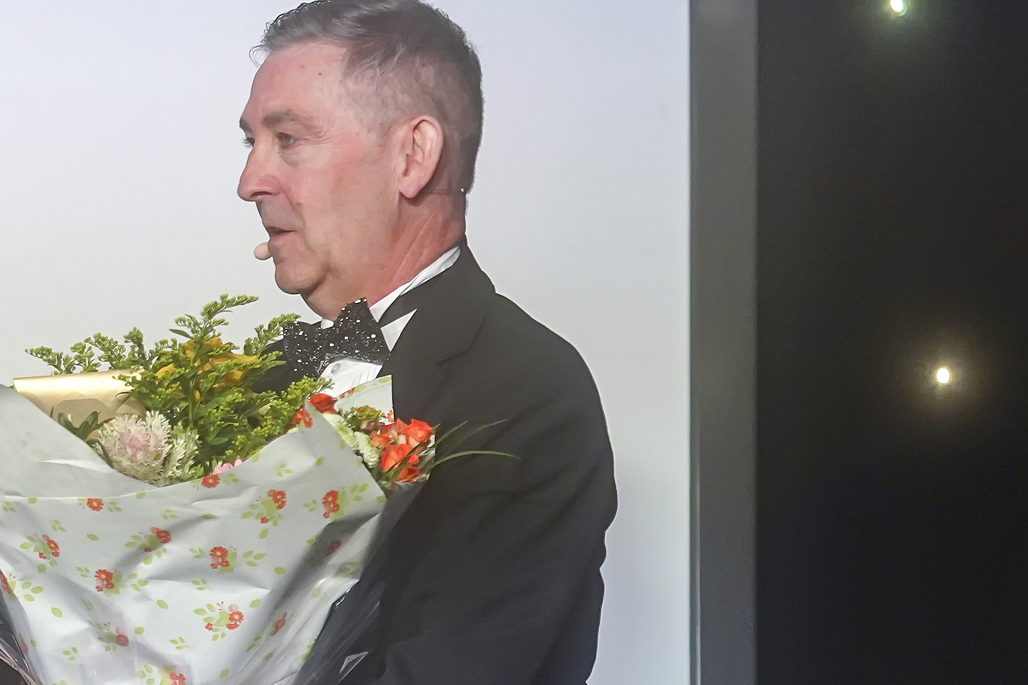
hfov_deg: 1.9
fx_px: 31606
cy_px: 404
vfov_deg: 1.2
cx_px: -88
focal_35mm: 1107
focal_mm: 400
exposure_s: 1/1000
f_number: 3.2
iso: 2000
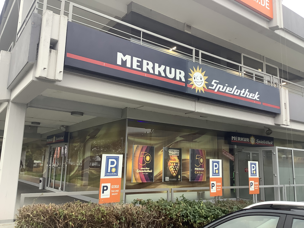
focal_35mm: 31
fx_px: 272
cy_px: 114
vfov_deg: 45.4
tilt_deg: +10.8
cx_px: 152
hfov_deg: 58.4
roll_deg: -0.8
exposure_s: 1/100
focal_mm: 3.3
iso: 64
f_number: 2.4
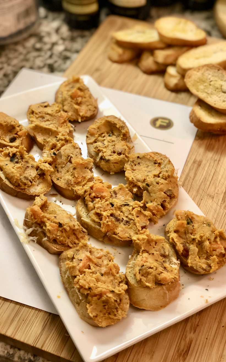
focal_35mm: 56
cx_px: 138
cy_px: 183
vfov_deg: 36.3
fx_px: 552
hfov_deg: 23.1
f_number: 2.4
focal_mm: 6
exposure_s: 1/40
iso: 100
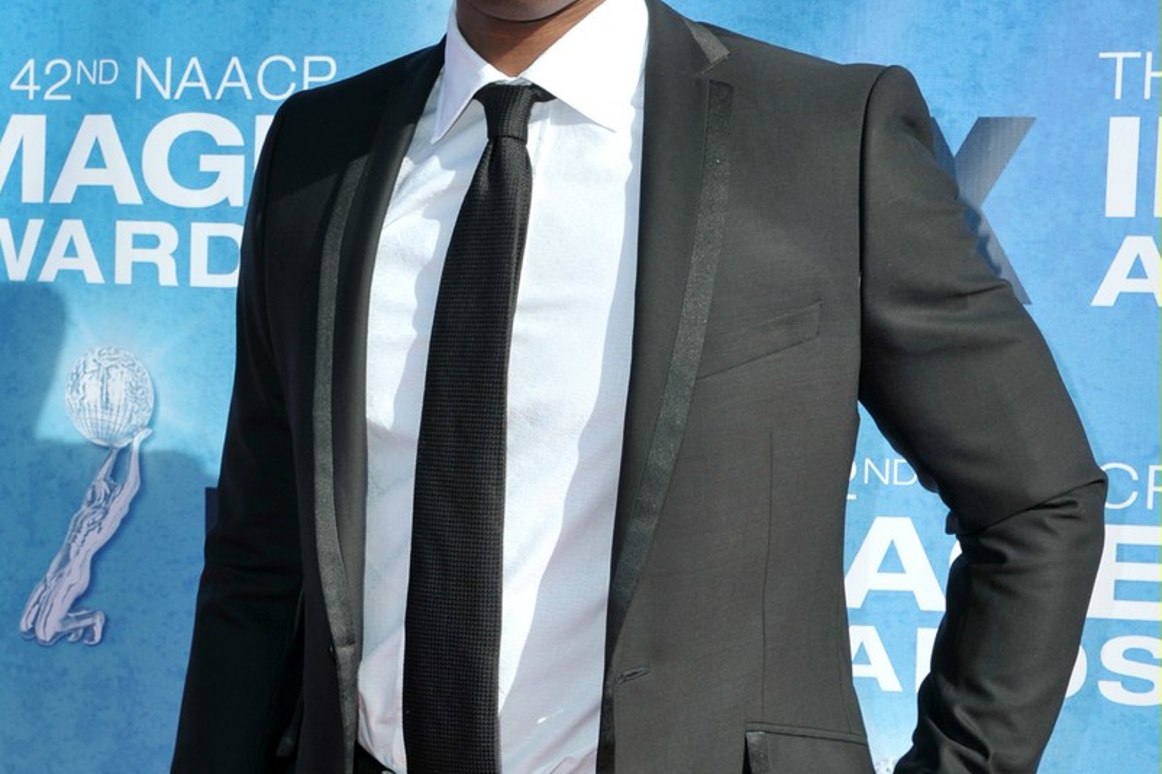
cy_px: 430
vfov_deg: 22.2
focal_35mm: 61
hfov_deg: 32.9
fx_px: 1968
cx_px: 575
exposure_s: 1/250
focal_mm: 40
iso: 200
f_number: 11
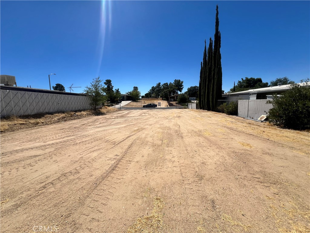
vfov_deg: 89.9
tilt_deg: -6.7
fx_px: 116
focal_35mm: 13
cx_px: 155
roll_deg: +1.5
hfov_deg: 106.2
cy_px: 116
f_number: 1.8
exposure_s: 1/2874
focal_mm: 1.57
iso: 32
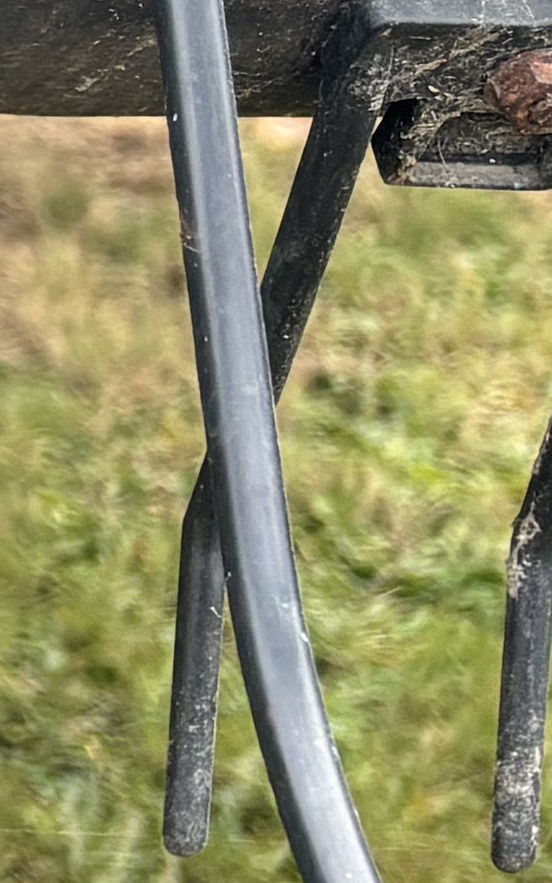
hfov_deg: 6.1
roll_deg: -1.6
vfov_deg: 12.5
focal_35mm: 163
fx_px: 3922
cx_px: -1929
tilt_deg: -12.7
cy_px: -252
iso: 40
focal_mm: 5.96
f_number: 1.6
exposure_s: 1/121
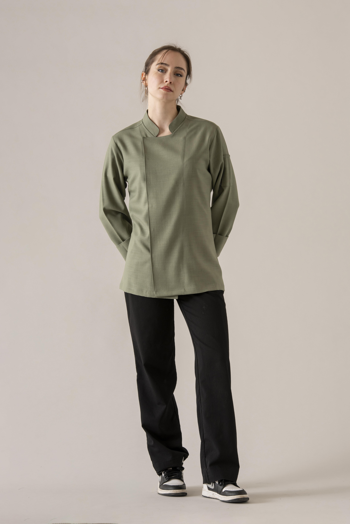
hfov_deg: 11.0
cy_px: 262
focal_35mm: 125
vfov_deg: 16.4
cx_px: 175
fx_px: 1821
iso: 320
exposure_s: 1/160
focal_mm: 125
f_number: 11
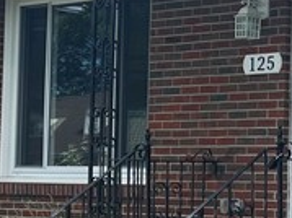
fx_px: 1256
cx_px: 468
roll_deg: -1.0
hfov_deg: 12.5
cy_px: 125
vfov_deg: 9.9
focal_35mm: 149
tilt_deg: +3.3
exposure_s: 1/1972
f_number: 1.5
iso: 50
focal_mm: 5.7
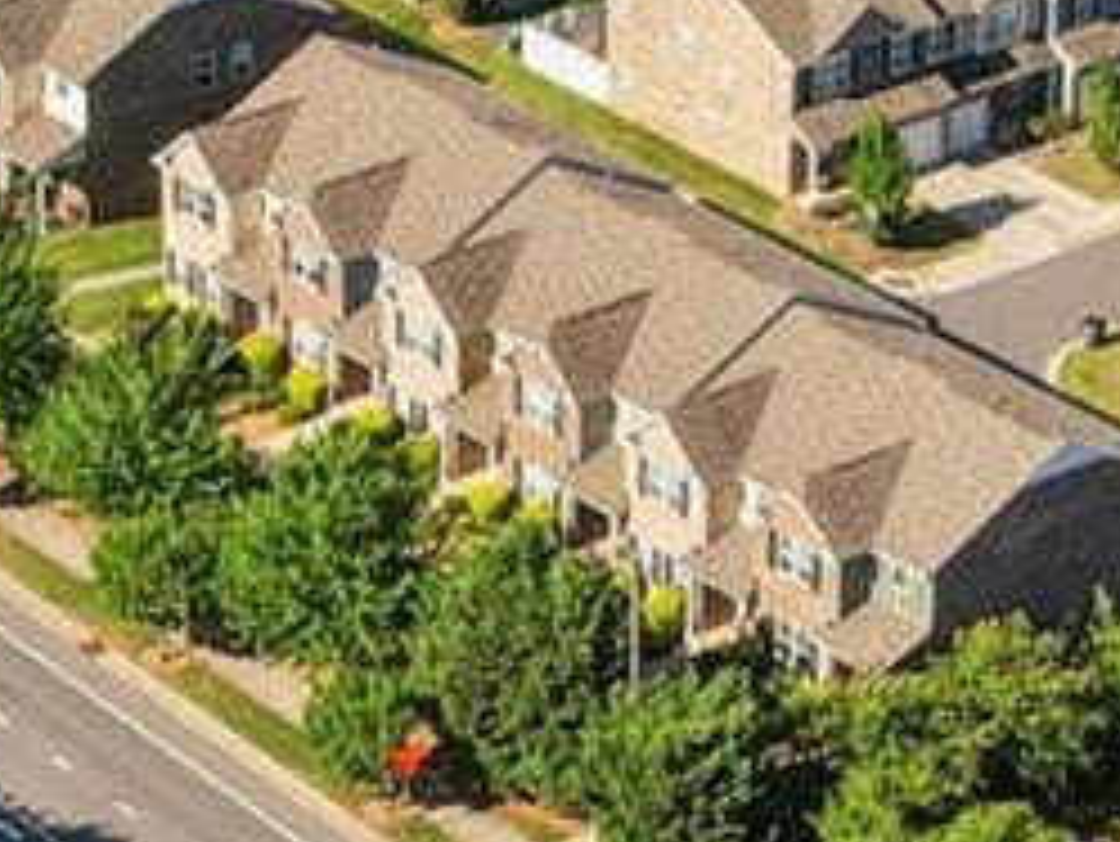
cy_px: 349
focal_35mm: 174
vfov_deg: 8.5
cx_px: 436
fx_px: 5632
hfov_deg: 11.4
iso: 120
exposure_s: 1/250
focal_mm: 8.4
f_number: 2.8
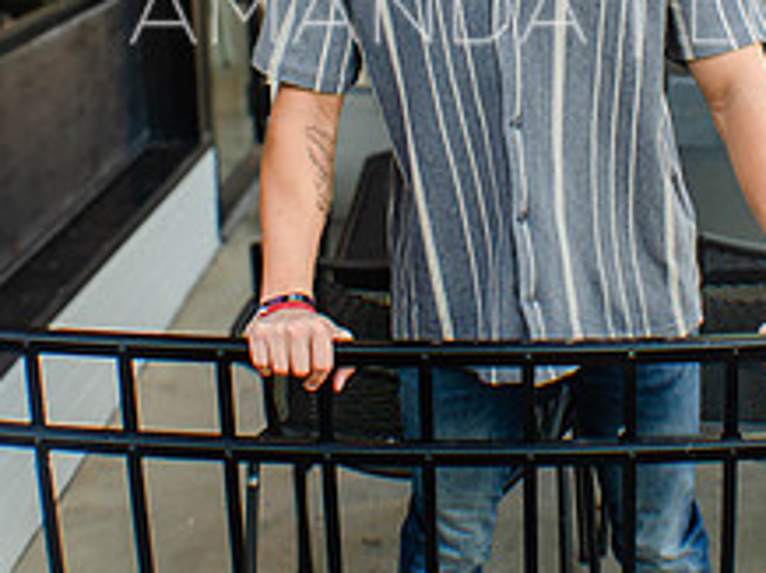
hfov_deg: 18.9
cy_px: -105
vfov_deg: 13.8
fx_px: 2299
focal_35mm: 104
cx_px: 520
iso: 280
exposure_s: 1/125
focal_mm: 35
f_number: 5.6
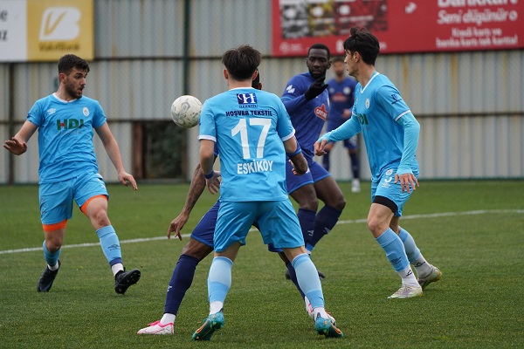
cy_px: 174
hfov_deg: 6.7
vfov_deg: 4.4
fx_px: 4497
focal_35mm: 309
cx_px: 262
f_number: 5.6
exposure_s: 1/2000
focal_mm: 309
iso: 2000
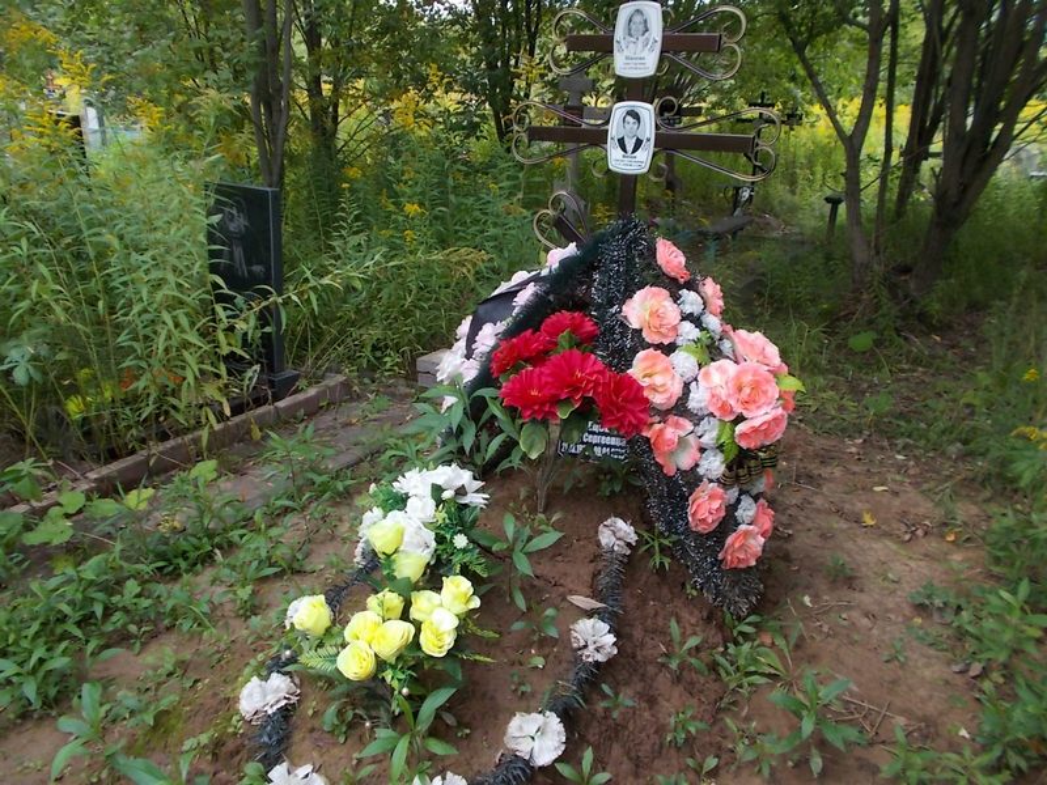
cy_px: 392
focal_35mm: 26
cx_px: 524
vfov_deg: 53.1
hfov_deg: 67.3
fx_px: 786
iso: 80
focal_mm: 4.6
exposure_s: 1/80
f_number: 3.2
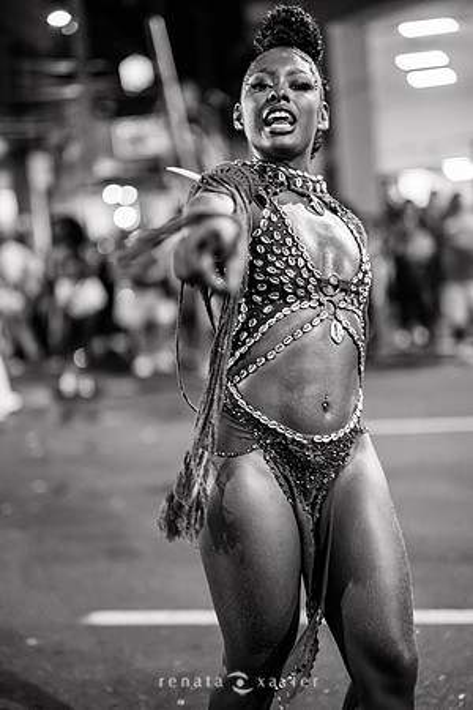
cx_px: 236
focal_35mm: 50
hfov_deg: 27.0
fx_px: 985
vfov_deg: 39.6
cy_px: 355
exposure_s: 1/320
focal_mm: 50
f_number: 1.2
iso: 2000
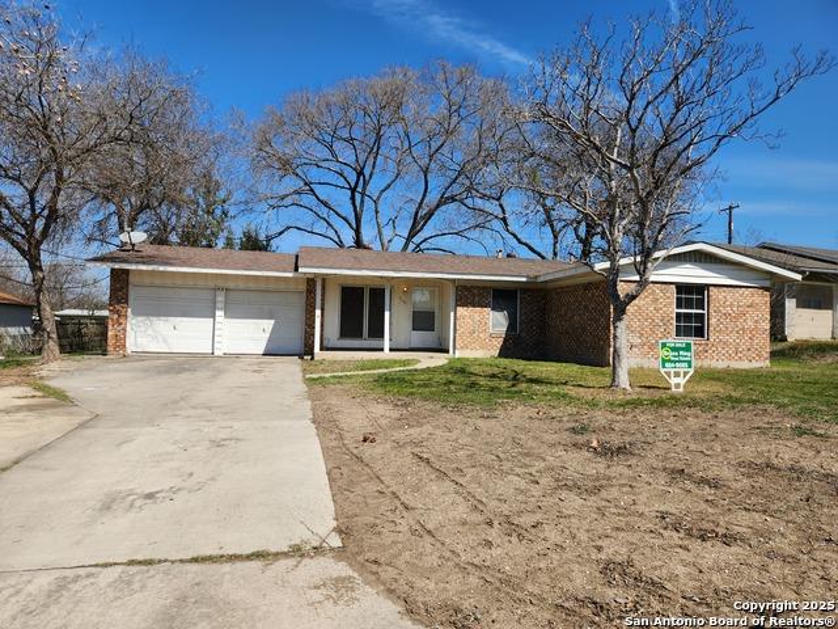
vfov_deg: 58.9
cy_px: 314
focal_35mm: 23
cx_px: 419
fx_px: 557
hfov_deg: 73.9
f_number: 1.8
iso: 20
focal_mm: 5.4
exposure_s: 1/2105
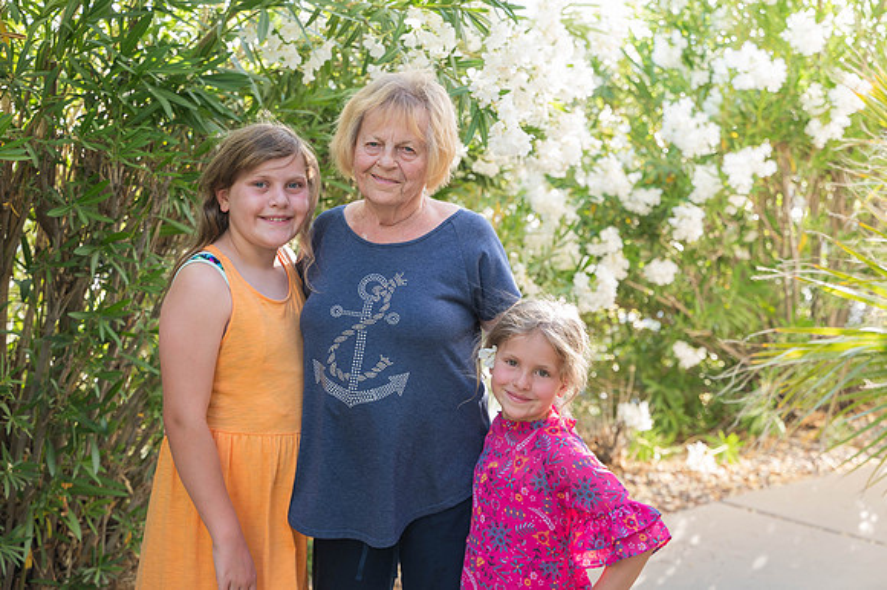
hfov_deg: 34.0
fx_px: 1453
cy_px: 295
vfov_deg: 23.0
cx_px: 444
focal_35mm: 59
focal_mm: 59
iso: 400
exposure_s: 1/125
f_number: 4
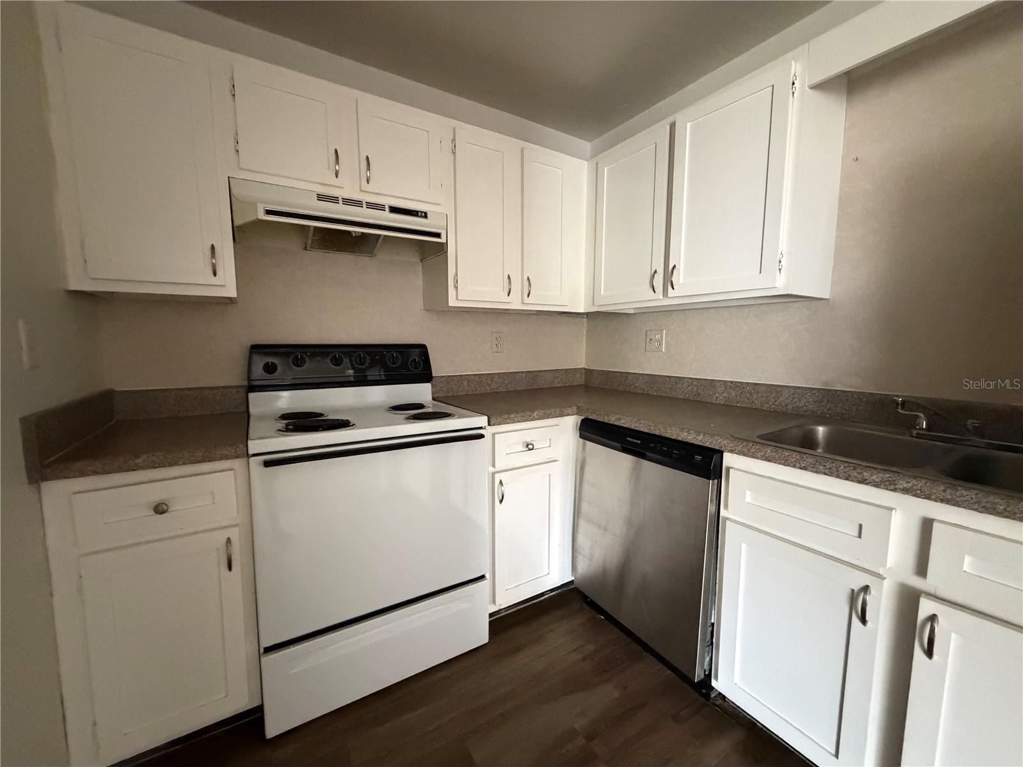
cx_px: 512
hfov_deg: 102.1
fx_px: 414
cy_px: 384
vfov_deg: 85.7
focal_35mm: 14
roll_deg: +0.3
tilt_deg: -5.5
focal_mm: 2.22
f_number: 2.2
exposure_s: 1/60
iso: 1250
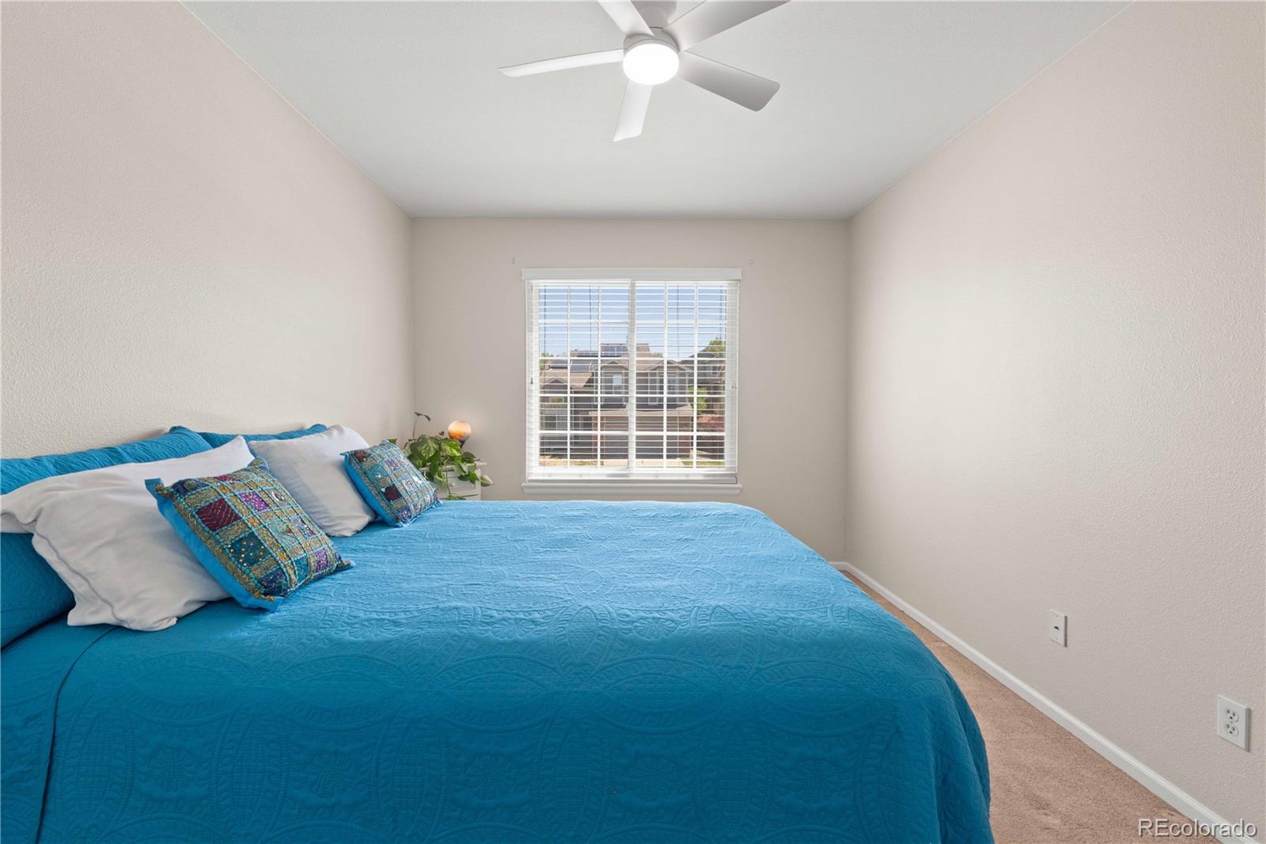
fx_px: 527
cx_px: 633
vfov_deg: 77.3
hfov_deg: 100.4
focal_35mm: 15
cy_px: 422
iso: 200
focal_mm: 10
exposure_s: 1
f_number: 10
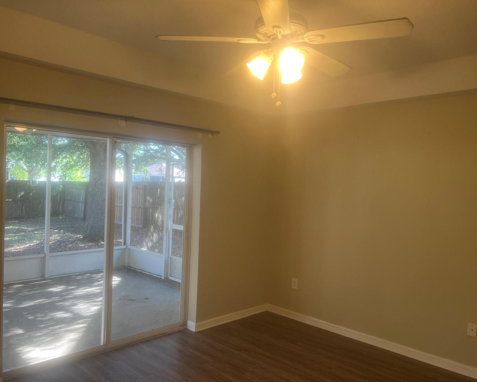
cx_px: 246
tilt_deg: -0.9
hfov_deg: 62.2
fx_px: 395
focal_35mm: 28
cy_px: 193
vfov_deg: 51.5
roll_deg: -1.2
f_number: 1.5
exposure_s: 1/60
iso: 80
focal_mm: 5.7
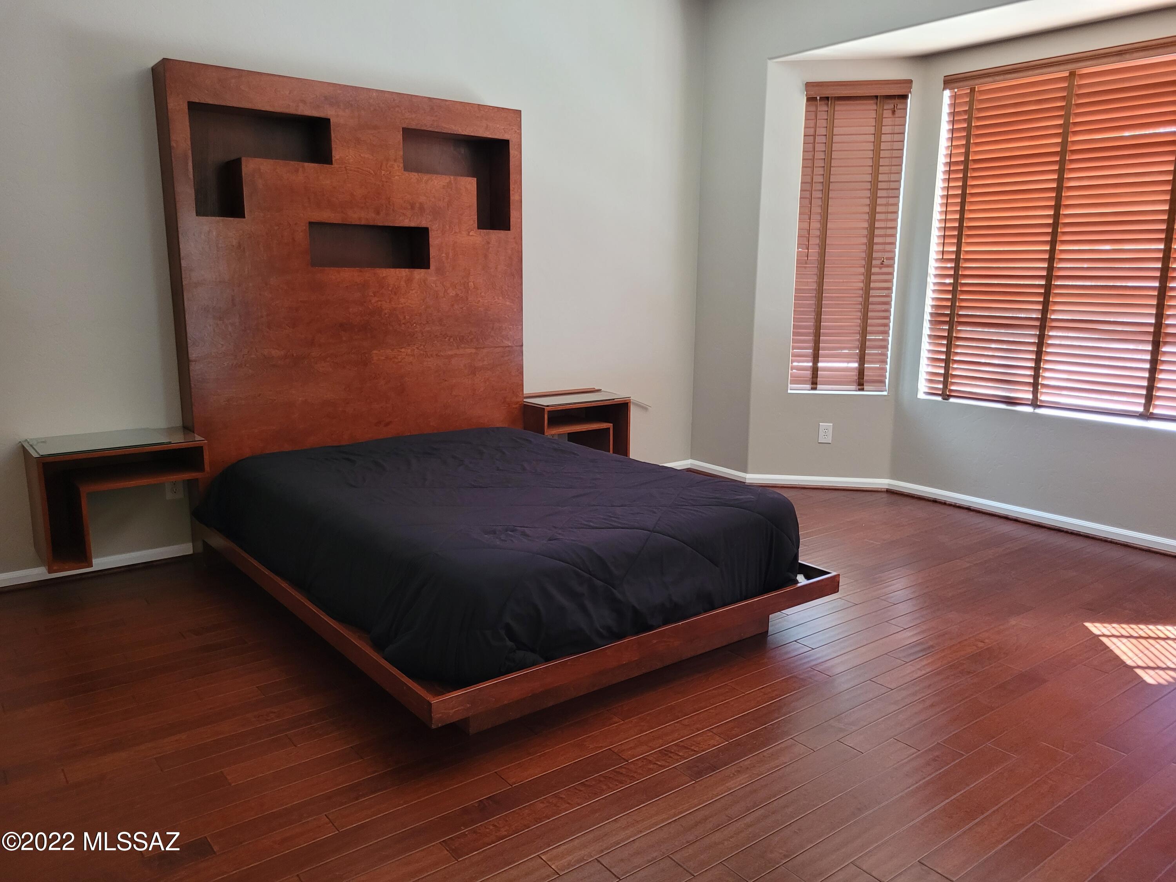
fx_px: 883
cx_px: 588
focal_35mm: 26
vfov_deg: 53.1
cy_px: 441
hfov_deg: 67.3
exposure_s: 1/50
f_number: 1.8
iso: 320
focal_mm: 5.4
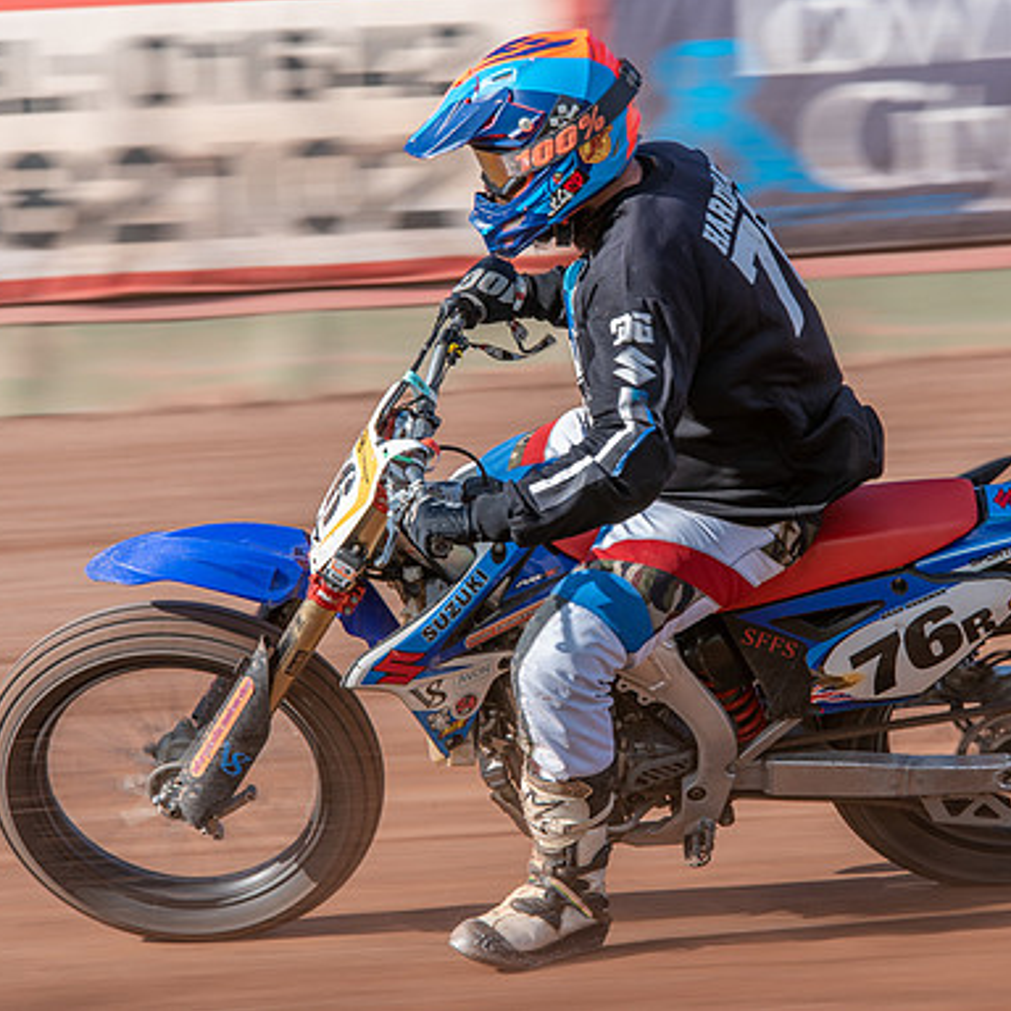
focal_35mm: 339
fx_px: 11202
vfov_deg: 5.2
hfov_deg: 5.2
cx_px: 657
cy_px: 497
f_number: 8
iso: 125
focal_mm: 200
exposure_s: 1/160
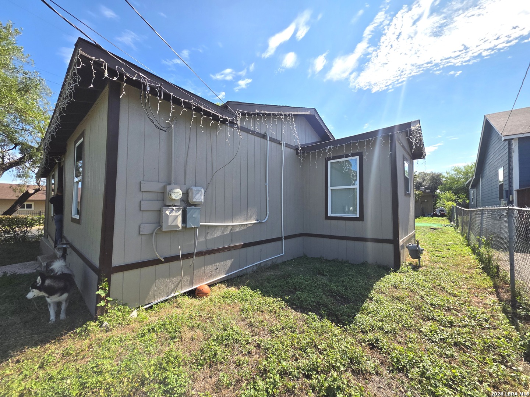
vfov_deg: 89.9
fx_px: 199
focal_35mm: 13
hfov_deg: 106.2
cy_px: 198
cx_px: 265
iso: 40
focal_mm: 2.2
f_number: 1.9
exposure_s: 1/2921
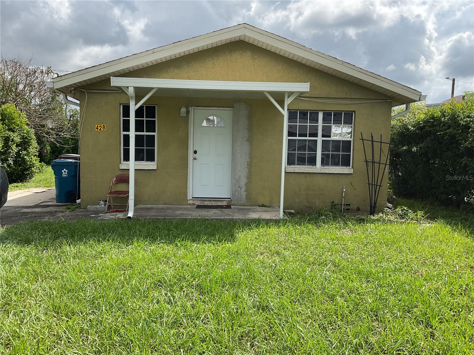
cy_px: 178
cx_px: 237
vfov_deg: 48.2
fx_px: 397
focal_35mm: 29
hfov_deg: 61.7
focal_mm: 3
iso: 16
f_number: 1.8
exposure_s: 1/1342
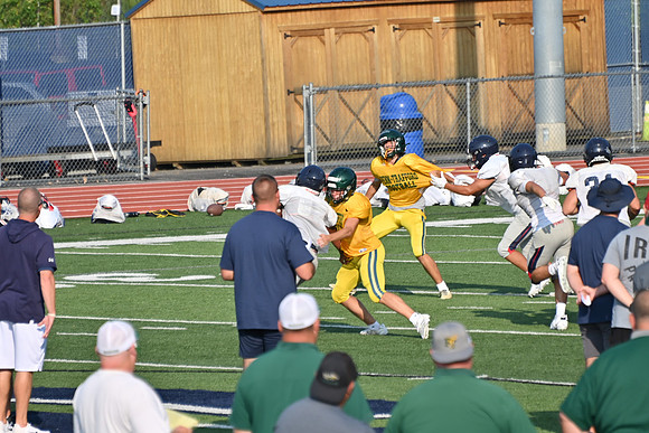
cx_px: 324
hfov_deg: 4.6
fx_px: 8114
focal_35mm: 450
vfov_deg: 3.1
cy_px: 216
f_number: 5.6
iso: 100
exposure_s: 1/640
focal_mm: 300
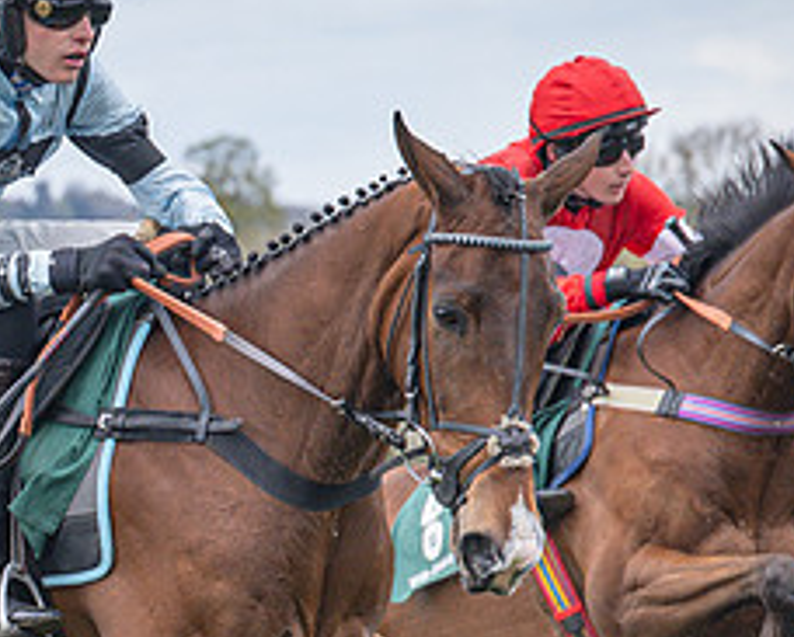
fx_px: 7271
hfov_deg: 6.2
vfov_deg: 5.0
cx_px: 292
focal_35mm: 309
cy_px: 695
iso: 500
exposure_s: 1/1600
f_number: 4
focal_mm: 70
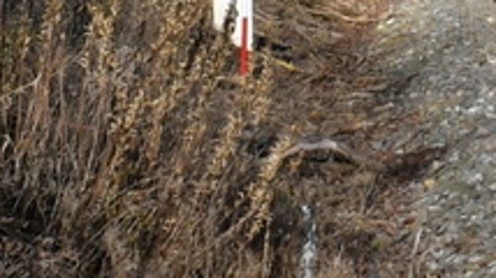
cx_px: 700
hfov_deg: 13.4
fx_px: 2011
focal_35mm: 153
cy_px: -393
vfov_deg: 7.4
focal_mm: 21
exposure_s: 1/250
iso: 200
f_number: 11
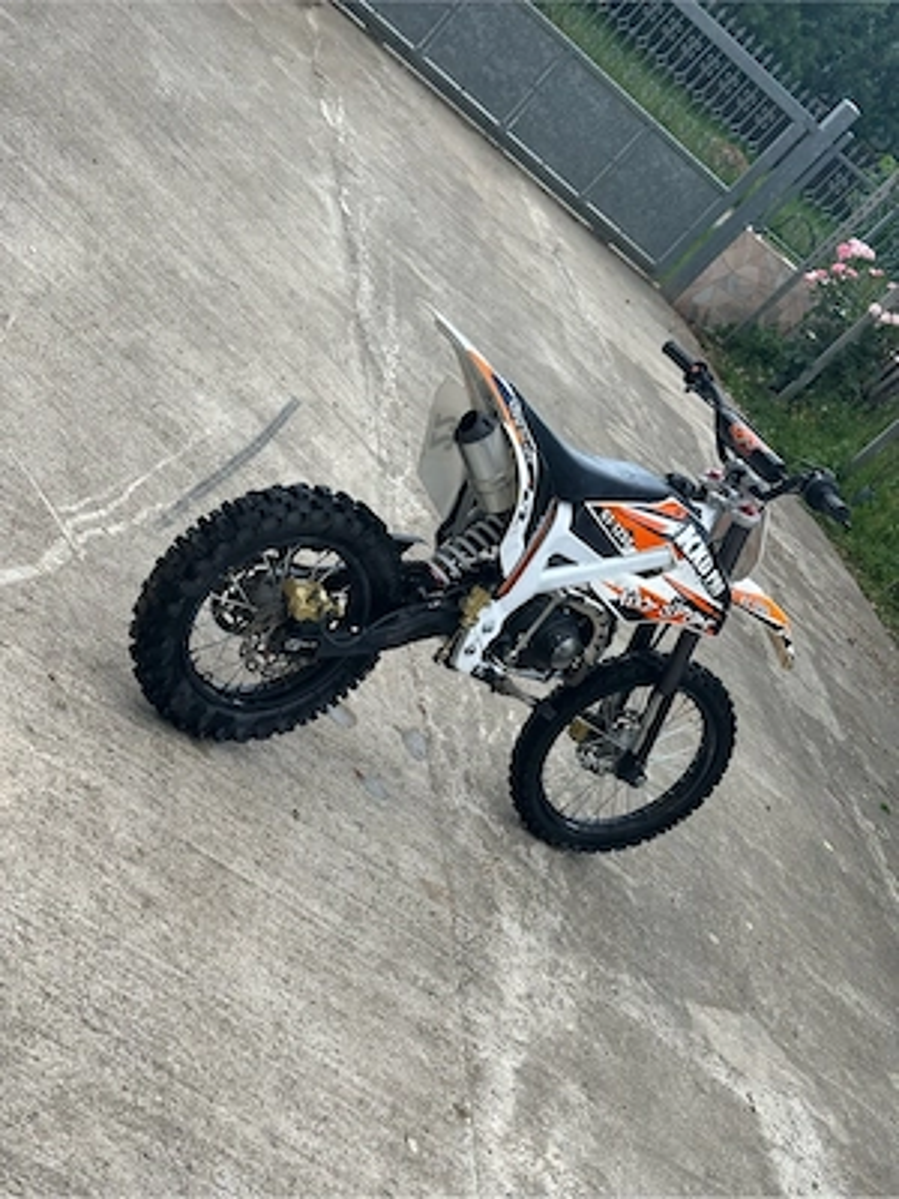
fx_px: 1662
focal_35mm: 48
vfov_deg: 39.7
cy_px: 600
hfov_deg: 30.3
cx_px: 450
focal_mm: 6.86
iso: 64
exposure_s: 1/334
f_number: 1.78
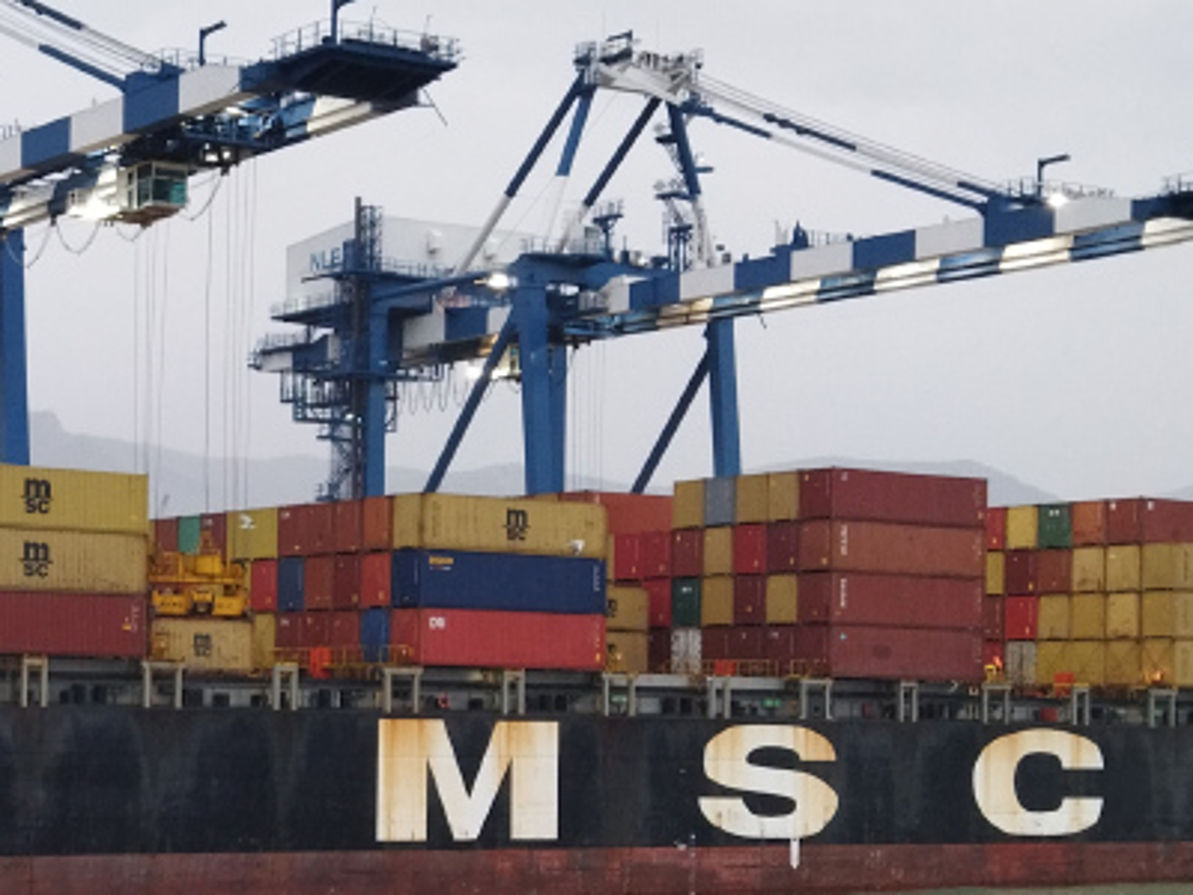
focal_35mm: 81
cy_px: 641
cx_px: 12
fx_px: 2792
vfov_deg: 18.1
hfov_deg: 23.2
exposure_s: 1/60
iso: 188
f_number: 1.79
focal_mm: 4.71
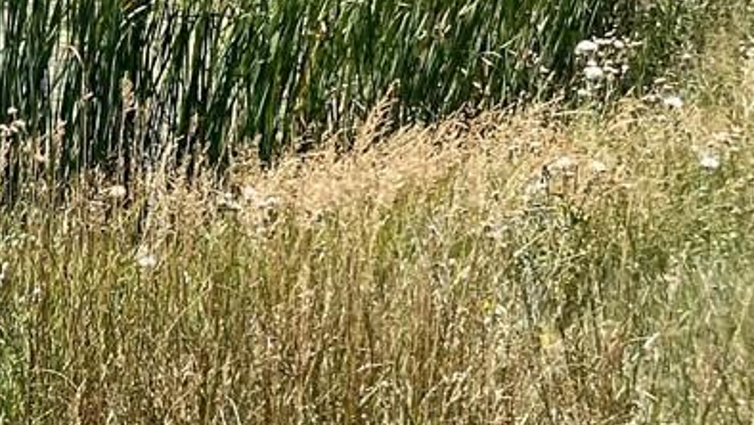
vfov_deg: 10.5
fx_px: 2300
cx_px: -511
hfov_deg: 16.3
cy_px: -6
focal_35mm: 115
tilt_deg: -11.5
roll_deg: +0.3
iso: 32
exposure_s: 1/3509
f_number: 1.6
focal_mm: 4.2
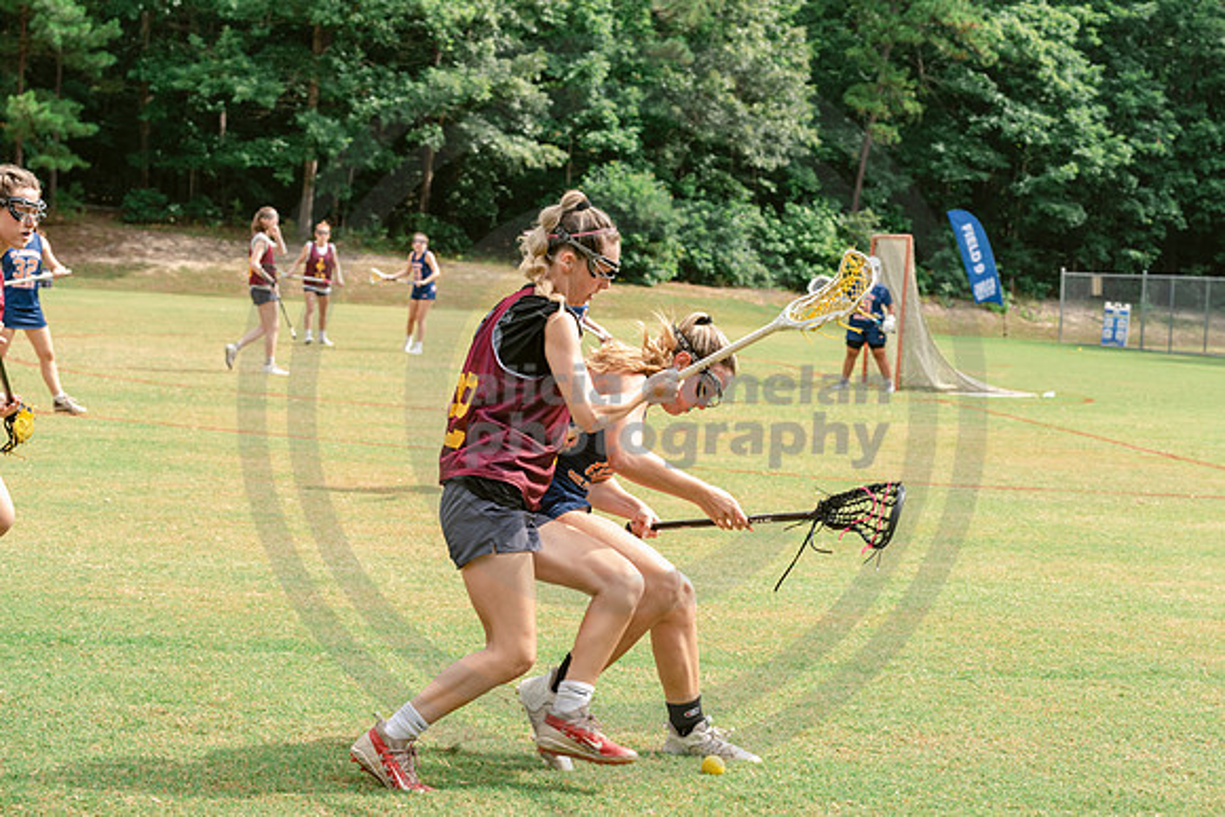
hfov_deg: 25.6
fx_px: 2693
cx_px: 692
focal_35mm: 79
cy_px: 355
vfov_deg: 17.3
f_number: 6.3
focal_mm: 70
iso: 250
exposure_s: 1/640
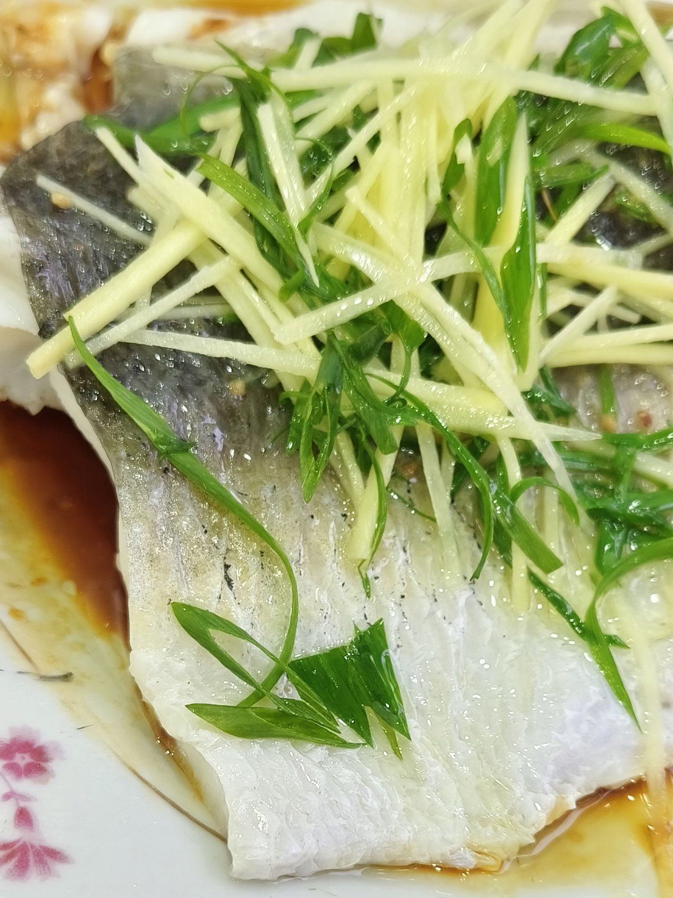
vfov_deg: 44.8
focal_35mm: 41
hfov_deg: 35.1
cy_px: 626
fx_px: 1063
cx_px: 379
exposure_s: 1/50
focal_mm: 5.6
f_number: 1.88
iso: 889
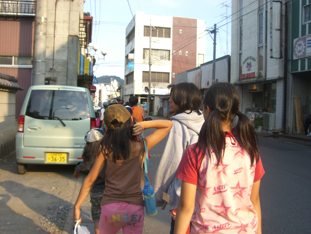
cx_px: 156
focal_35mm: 38
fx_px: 341
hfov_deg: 49.0
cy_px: 117
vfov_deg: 37.7
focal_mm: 6.2
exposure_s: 1/160
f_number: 4.3
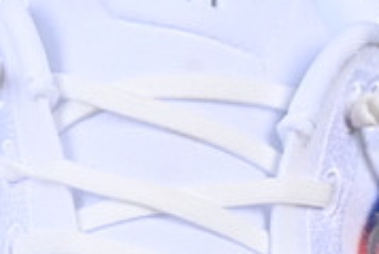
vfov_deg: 3.0
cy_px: 549
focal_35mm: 454
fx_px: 4783
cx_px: -77
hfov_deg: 4.5
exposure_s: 1/80
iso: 160
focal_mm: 50
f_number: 8
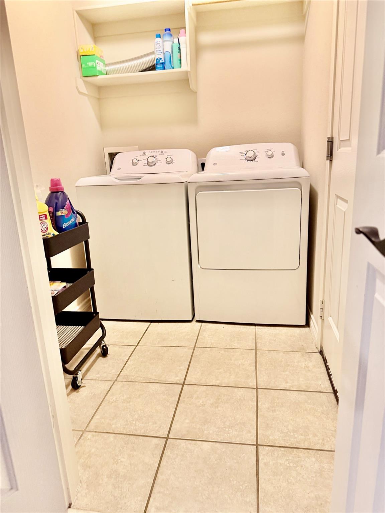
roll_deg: +3.8
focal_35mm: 24
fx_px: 356
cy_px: 256
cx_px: 192
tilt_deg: -15.2
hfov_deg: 56.8
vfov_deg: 71.6
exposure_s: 1/60
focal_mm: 6.76
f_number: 1.78
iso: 320
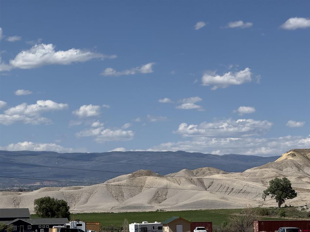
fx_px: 1075
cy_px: 116
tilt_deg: +4.5
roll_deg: -1.1
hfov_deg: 16.4
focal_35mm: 120
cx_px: 155
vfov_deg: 12.3
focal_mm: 15.66
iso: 50
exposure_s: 1/2817
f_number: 2.8
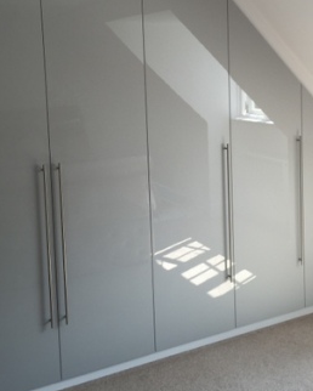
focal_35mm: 45
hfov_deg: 33.4
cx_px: 170
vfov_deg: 40.6
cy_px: 129
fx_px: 521
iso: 32
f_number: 2.2
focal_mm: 4.15
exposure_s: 1/60
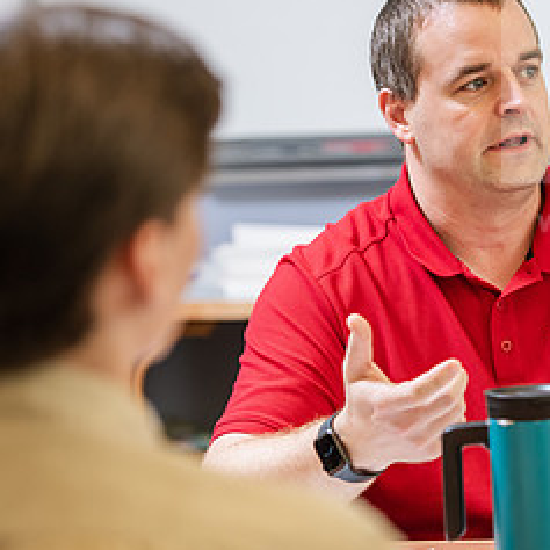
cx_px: 432
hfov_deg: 8.4
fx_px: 3739
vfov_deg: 8.4
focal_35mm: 208
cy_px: 270
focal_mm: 100
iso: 640
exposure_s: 1/200
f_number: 3.2
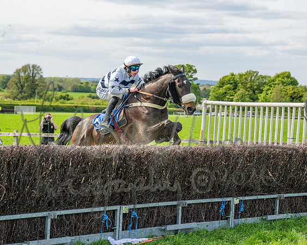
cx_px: 131
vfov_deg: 15.7
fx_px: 892
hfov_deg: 19.5
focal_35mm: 98
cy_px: 144
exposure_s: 1/1600
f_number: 4
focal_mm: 70
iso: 200
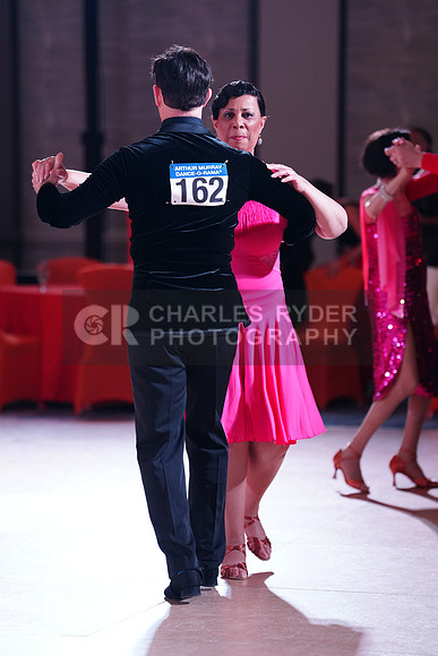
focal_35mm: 154
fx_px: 2809
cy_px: 328
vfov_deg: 13.3
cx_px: 219
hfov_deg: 8.9
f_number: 2.8
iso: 2000
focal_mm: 154
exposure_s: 1/320
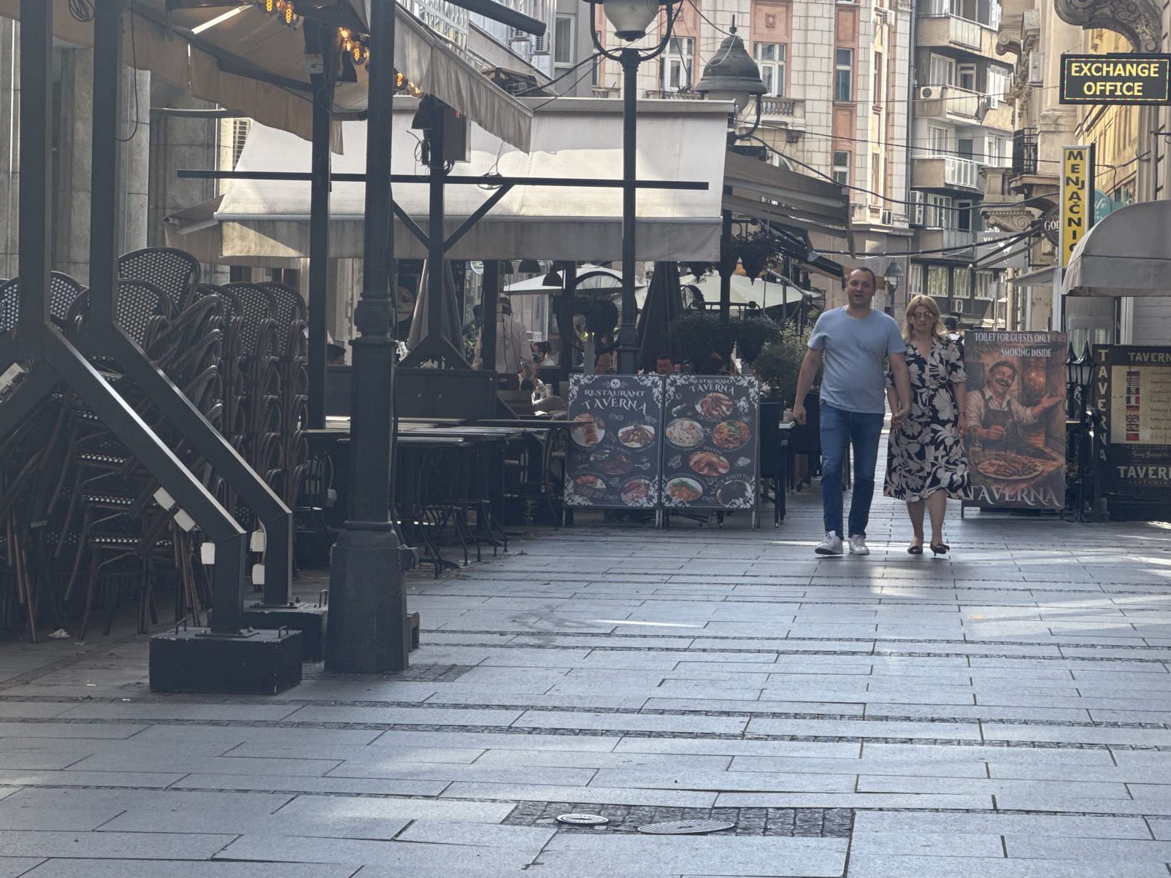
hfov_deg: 20.4
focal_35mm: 96
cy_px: 384
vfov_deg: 15.4
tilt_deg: +0.0
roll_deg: -1.4
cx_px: 565
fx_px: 3248
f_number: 2.8
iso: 25
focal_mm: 9
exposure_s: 1/152
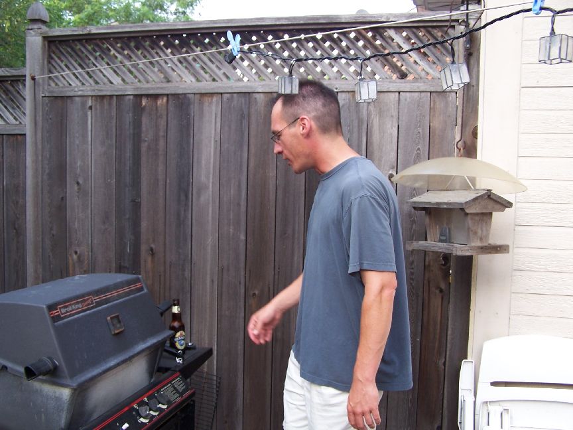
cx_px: 286
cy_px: 215
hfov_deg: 49.0
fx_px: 629
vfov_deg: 37.7
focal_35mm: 38
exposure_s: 1/80
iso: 80
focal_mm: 6.3
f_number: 2.8
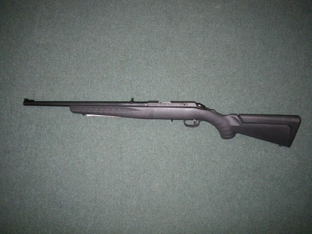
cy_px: 117
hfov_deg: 63.4
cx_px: 156
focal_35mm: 28
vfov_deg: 49.7
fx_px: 252
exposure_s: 1/50
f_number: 3.5
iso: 400
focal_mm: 5
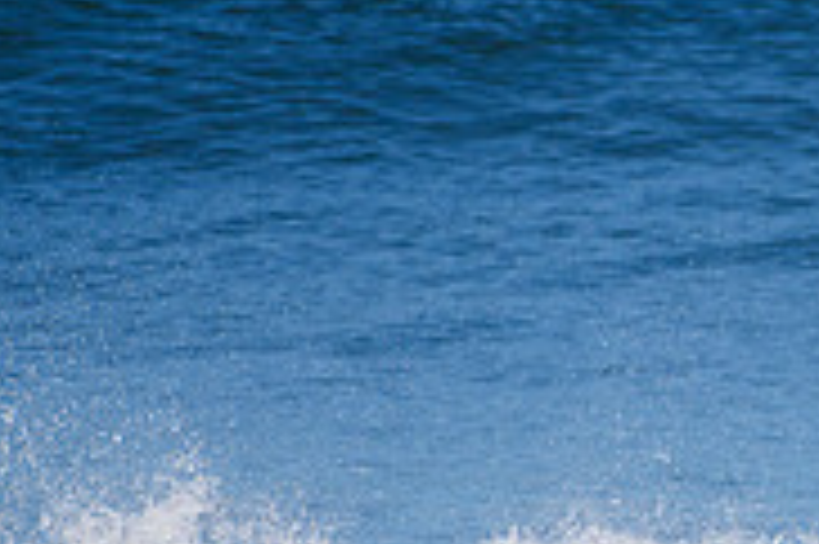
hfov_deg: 0.9
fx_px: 54368
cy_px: 668
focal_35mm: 2392
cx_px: 1215
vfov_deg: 0.6
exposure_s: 1/2000
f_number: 5.6
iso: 280
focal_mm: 500
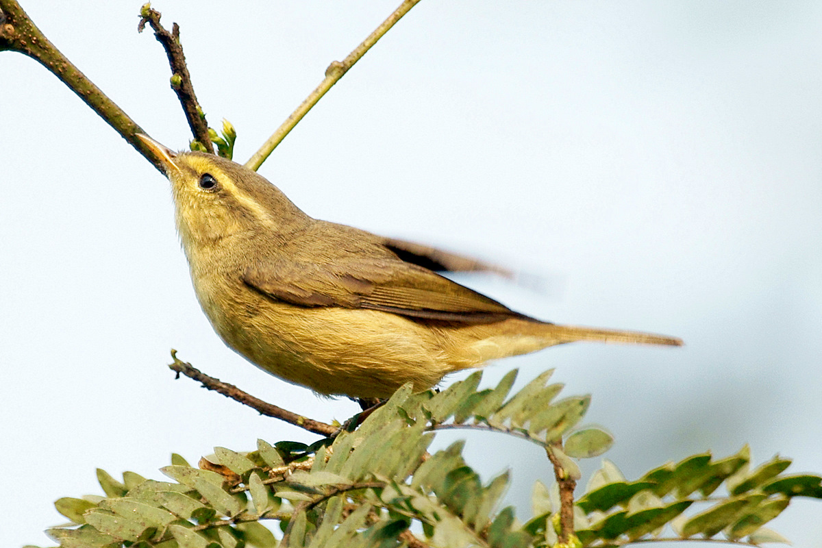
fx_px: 13699
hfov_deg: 3.4
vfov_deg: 2.3
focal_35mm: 600
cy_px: 274
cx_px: 411
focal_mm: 400
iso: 400
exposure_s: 1/320
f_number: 5.6
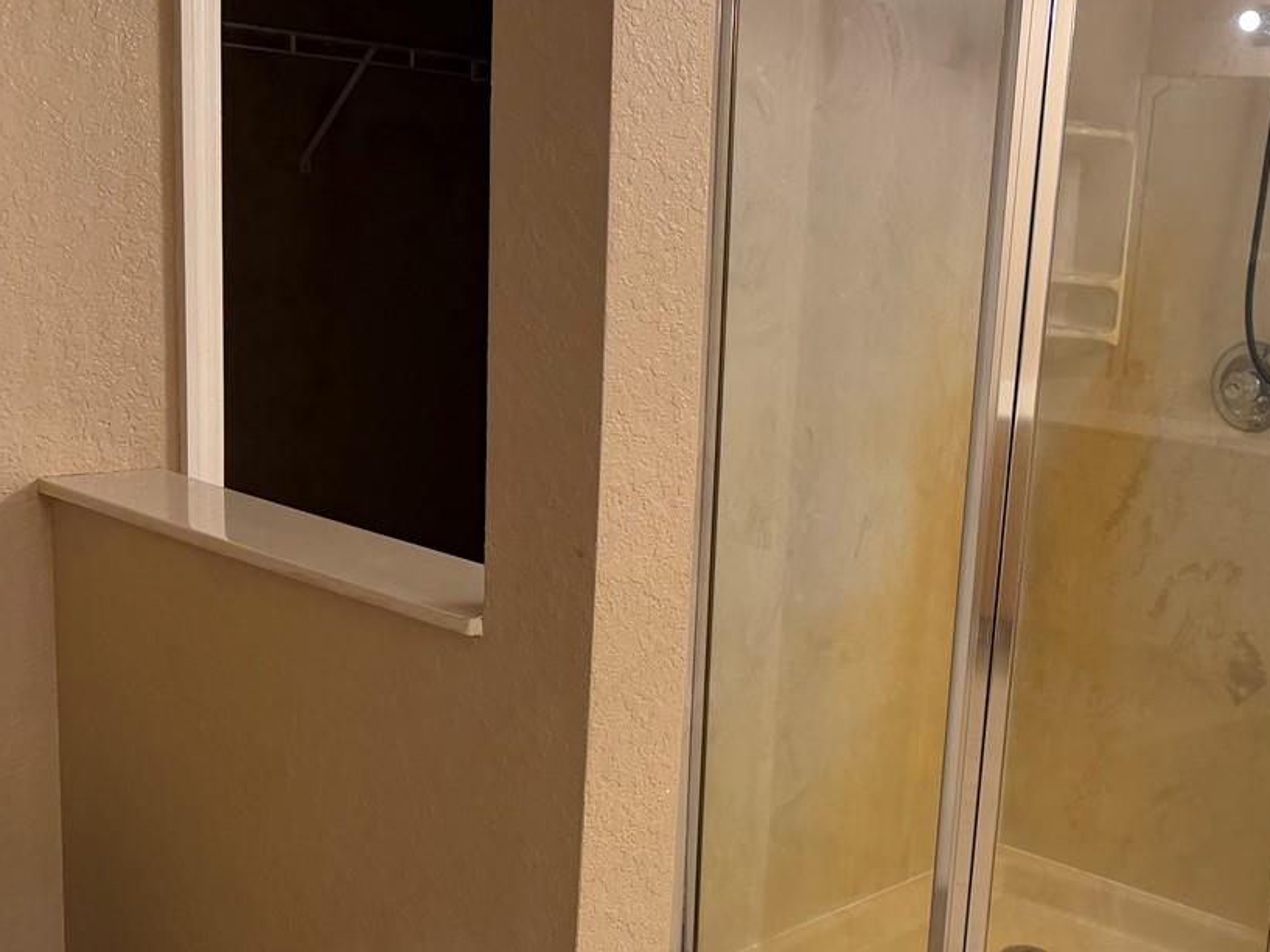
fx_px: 1725
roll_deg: -5.2
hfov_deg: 39.1
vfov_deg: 30.8
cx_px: 993
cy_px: 570
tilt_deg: -10.4
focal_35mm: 47
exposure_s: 1/120
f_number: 1.78
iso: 200
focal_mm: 6.76
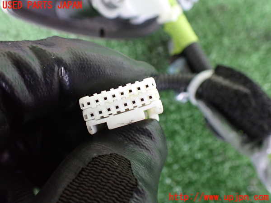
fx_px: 235
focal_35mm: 30
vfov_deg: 46.8
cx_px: 136
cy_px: 102
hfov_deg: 60.0
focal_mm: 5.4
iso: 800
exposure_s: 1/30
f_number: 2.3
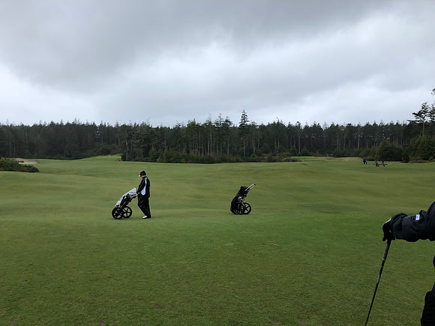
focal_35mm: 28
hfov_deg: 63.4
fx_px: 352
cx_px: 218
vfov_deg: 49.7
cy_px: 163
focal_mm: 4
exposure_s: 1/592
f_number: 1.8
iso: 20
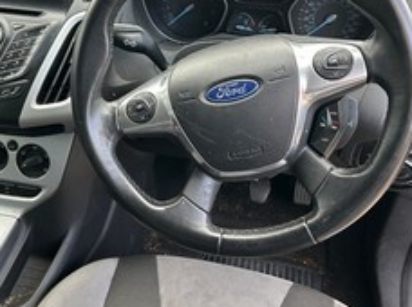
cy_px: 126
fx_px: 475
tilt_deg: -34.0
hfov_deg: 46.5
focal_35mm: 40
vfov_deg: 35.7
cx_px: 157
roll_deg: -0.7
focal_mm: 5.7
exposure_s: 1/82
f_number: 1.5
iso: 125
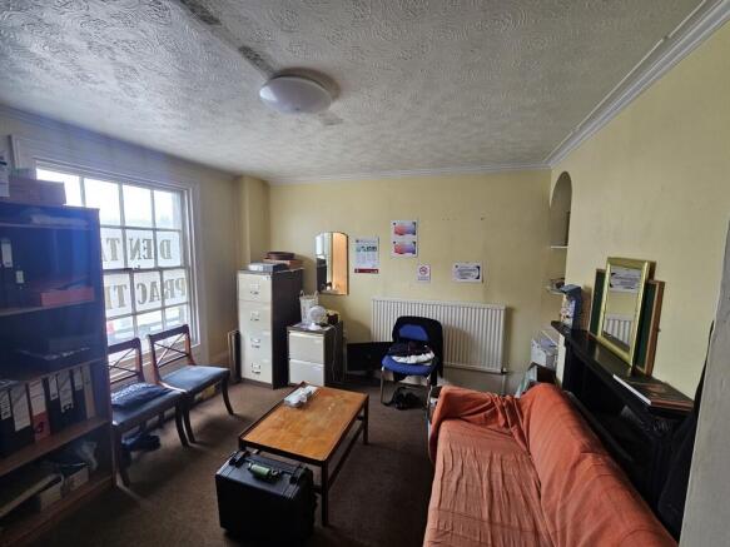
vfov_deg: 89.9
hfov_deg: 106.2
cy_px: 274
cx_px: 365
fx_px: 274
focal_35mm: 13
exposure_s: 1/50
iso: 125
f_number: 2.2
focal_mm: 2.2
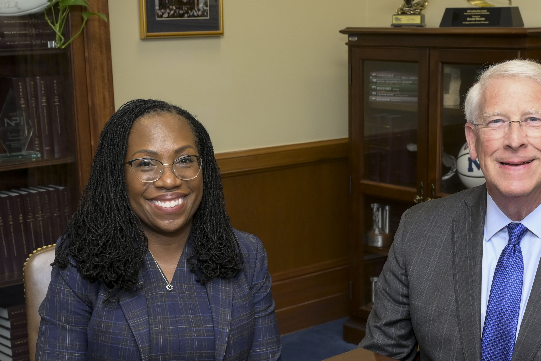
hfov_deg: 30.9
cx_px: 320
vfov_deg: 20.8
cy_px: 251
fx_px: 976
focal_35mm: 65
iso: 1600
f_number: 6.3
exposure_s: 1/200
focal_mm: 34.5
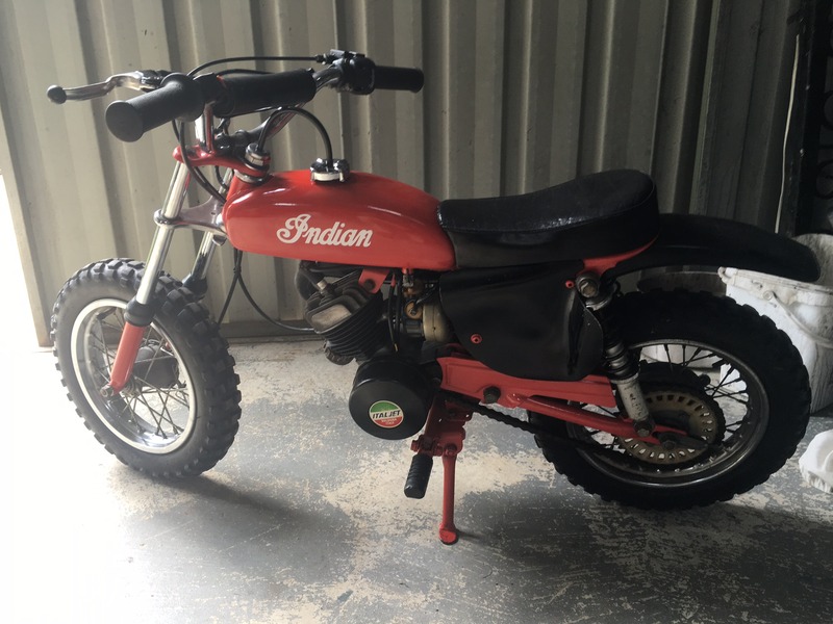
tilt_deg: -21.9
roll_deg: +1.3
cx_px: 416
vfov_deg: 48.2
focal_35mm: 29
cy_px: 312
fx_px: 698
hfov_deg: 61.7
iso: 32
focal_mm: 4.15
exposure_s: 1/50
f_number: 2.2
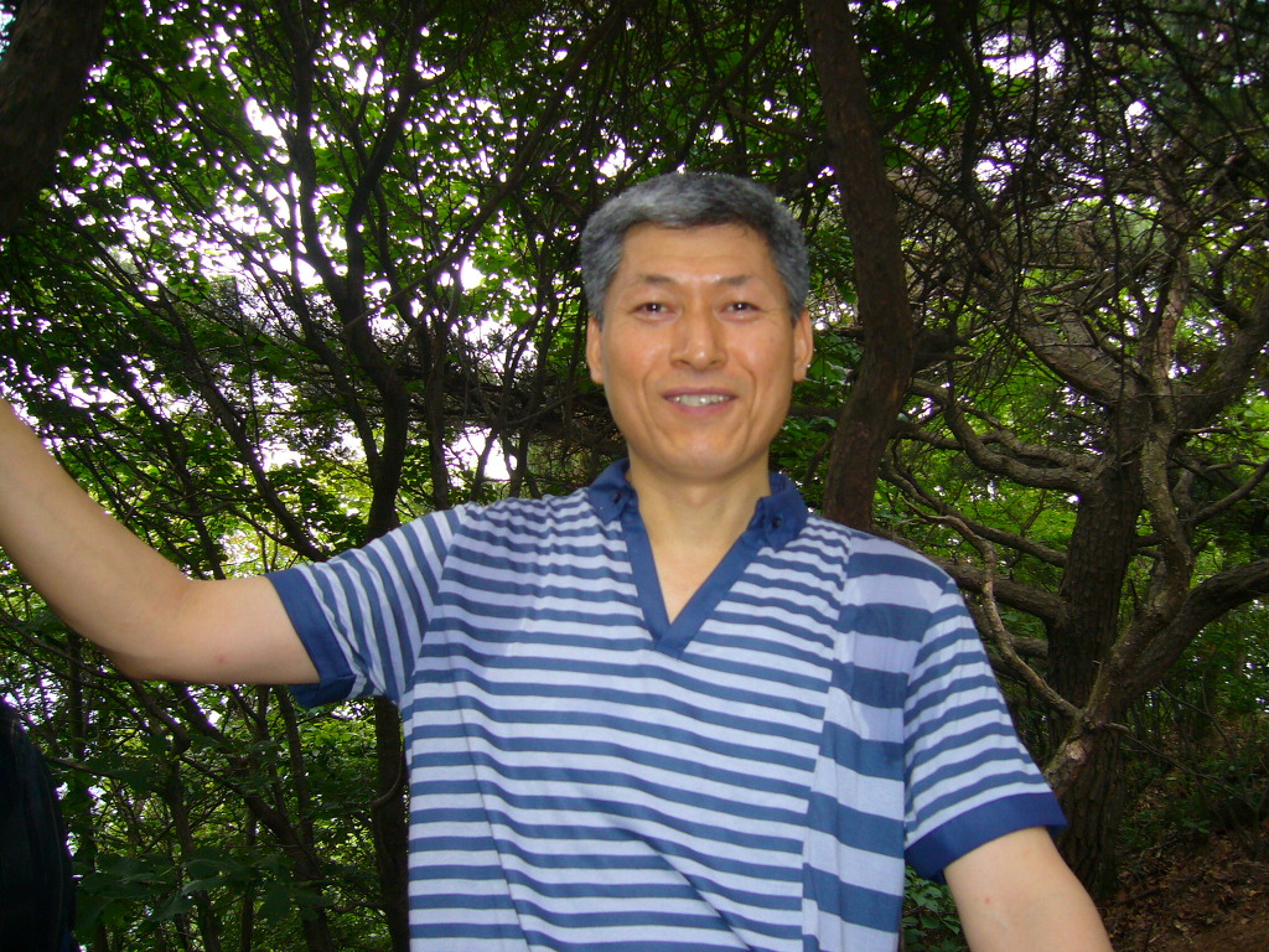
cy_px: 476
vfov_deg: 40.7
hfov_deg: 52.6
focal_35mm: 35
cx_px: 634
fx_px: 1283
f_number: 2.8
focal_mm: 5.8
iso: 100
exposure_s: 1/60
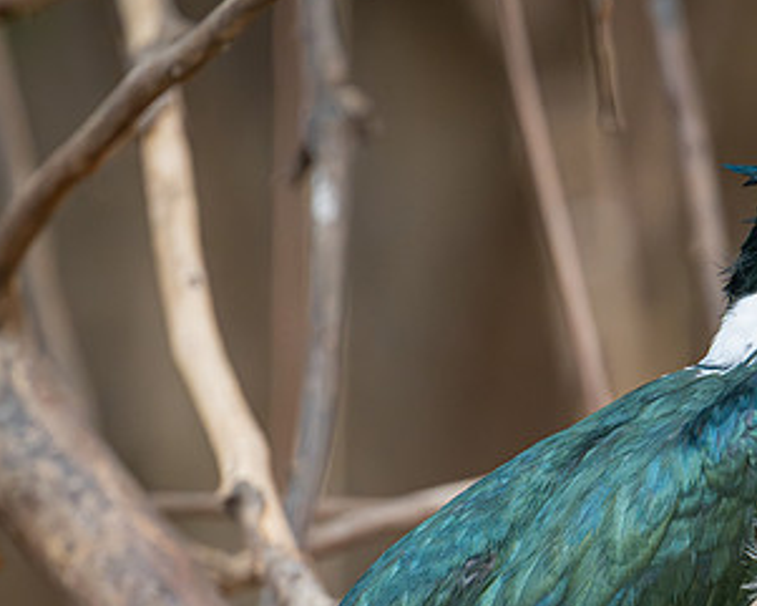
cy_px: 556
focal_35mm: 1443
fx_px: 32340
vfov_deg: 1.1
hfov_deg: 1.3
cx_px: 875
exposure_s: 1/2000
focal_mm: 560
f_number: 6.3
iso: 4000
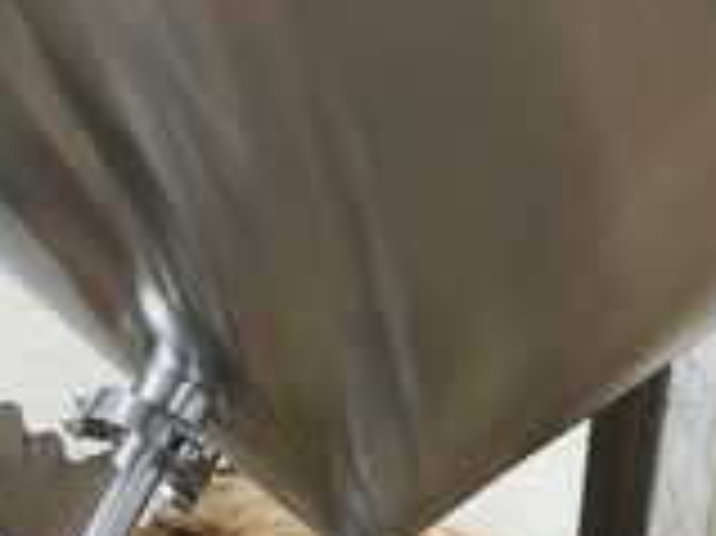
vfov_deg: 19.1
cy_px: 626
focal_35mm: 73
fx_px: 1509
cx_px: 239
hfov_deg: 26.5
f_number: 1.8
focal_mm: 3
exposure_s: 1/103
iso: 64
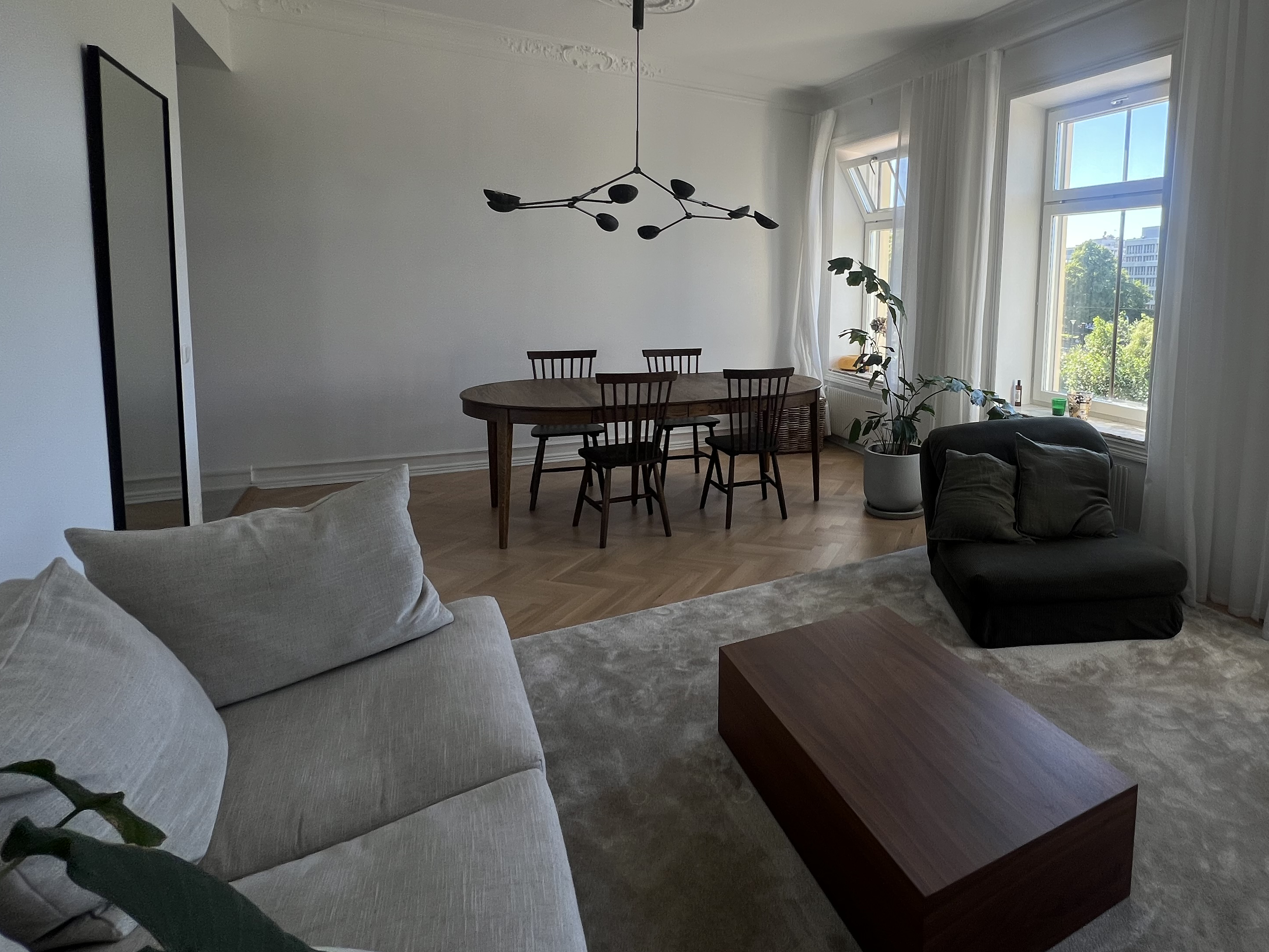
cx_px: 873
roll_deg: -2.0
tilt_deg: -5.8
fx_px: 660
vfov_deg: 70.5
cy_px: 358
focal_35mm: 18
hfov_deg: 83.9
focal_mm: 1.57
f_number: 1.8
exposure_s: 1/137
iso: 32
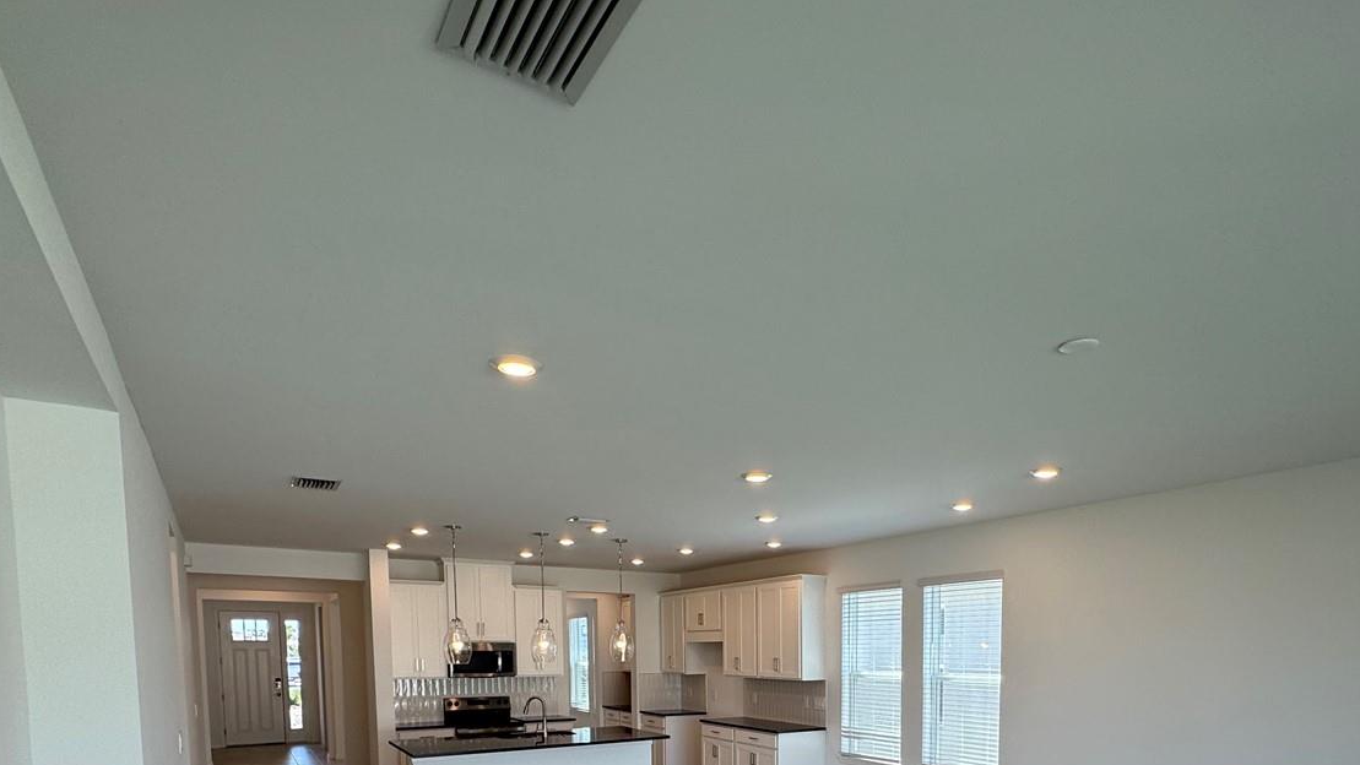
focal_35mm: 22
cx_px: 773
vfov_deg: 45.6
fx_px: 793
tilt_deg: -5.3
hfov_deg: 80.8
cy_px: 715
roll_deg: +0.3
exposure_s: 1/148
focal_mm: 2.22
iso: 40
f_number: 2.2
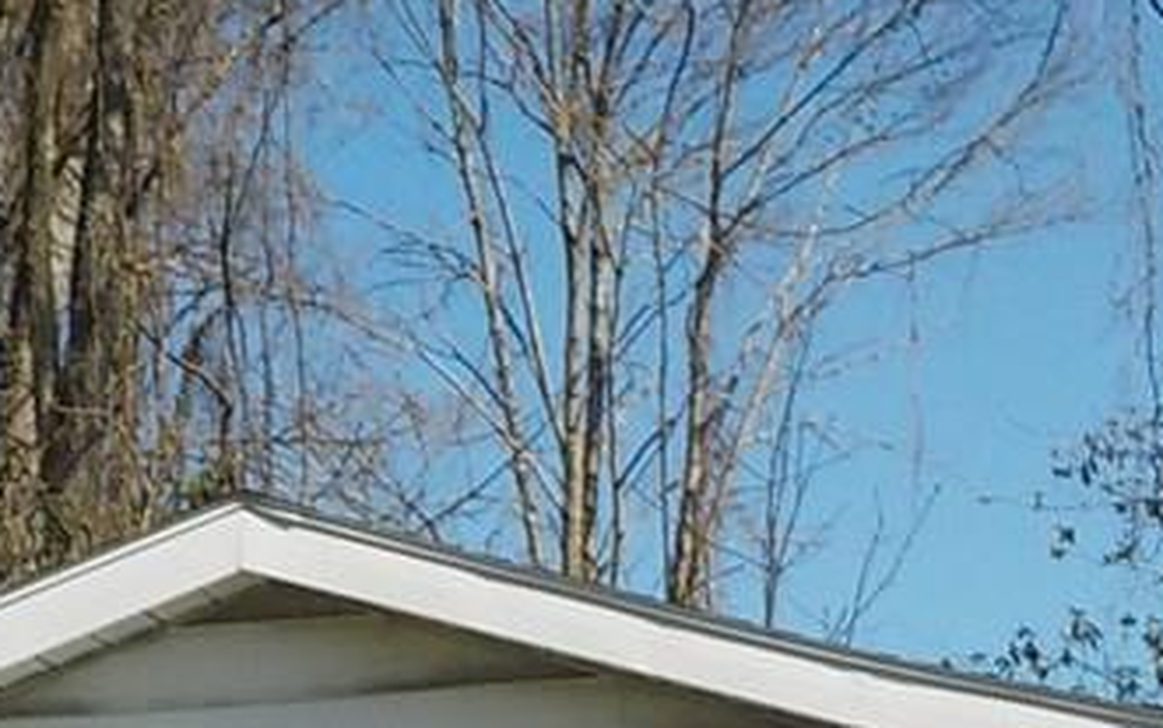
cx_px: 1047
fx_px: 4882
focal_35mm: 154
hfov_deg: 13.5
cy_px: 1125
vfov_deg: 8.3
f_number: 4.2
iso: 125
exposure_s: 1/1000
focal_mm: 6.4
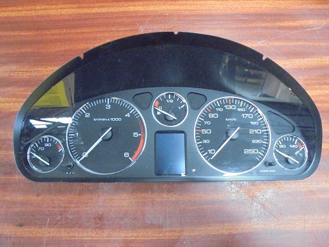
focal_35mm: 26
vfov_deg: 53.1
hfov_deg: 67.3
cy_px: 124
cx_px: 164
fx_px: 247
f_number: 3.5
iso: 800
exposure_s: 1/20
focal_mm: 4.6
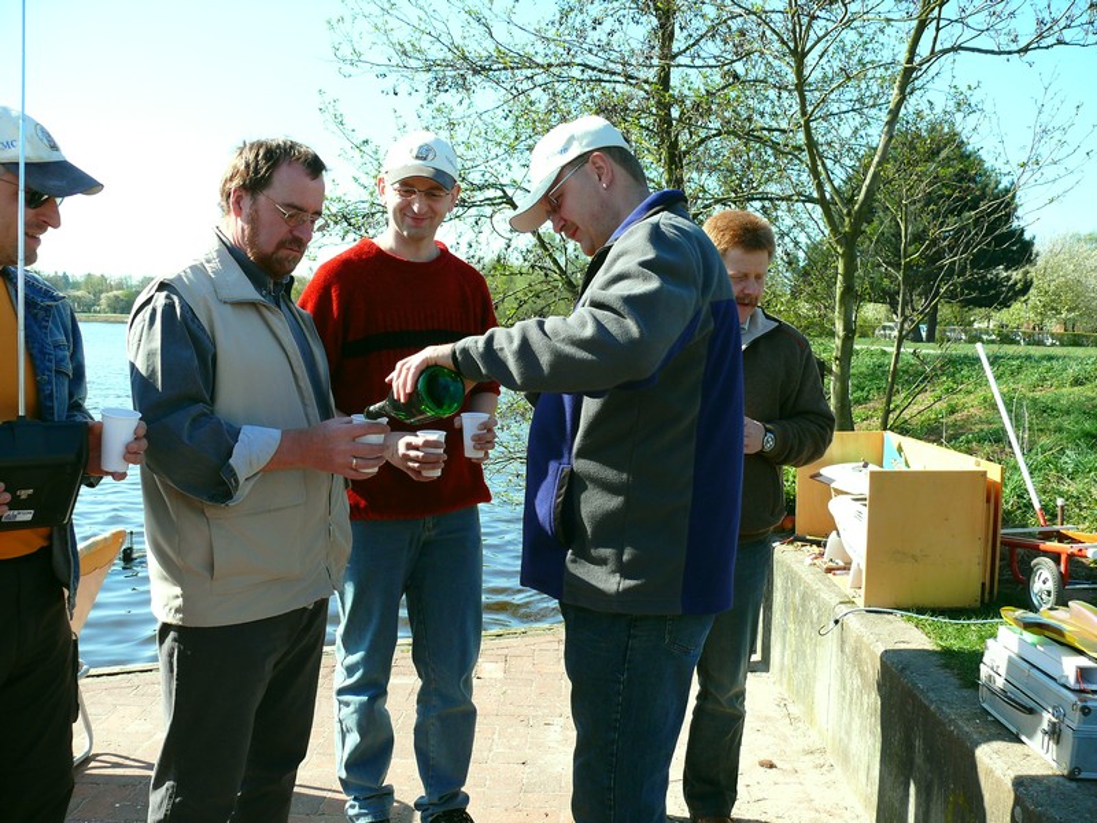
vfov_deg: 40.7
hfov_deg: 52.6
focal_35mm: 35
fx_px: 1109
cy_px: 412
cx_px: 548
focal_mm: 7.4
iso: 100
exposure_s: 1/500
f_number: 3.2
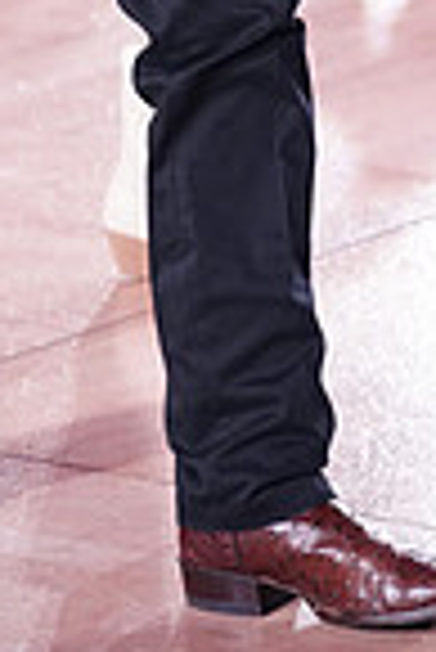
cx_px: 205
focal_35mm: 280
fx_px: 5074
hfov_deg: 4.9
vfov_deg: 7.2
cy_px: -436
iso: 2000
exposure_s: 1/400
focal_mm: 70
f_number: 2.8
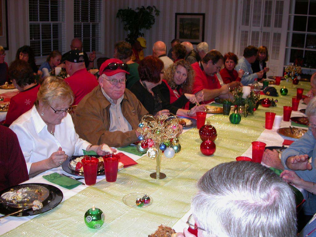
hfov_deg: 49.0
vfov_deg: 37.7
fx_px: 347
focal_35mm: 38
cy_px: 118
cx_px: 158
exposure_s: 1/30
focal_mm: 7.85
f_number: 2.6
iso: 100
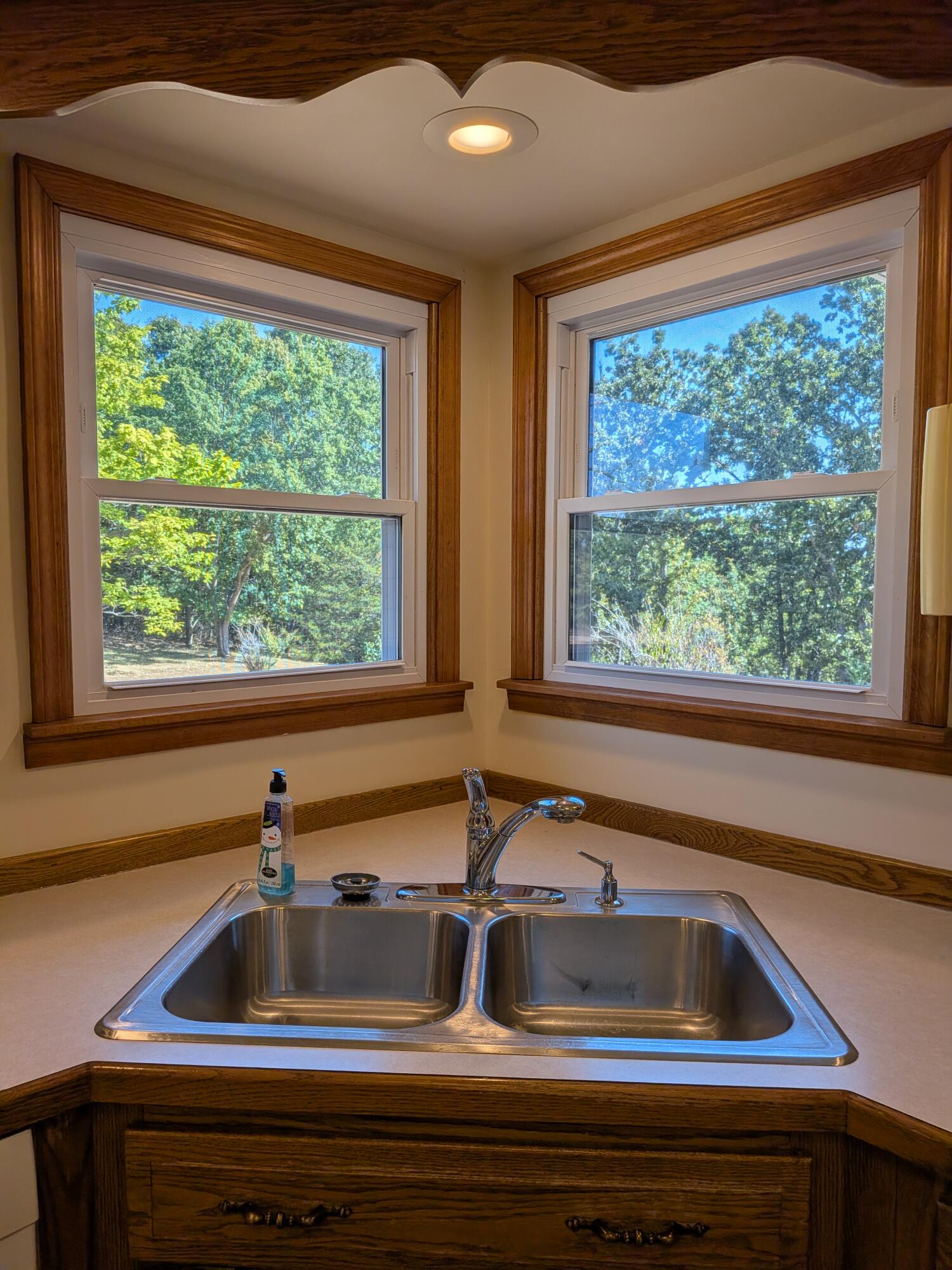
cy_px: 635
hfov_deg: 56.8
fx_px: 880
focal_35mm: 24
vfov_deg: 71.6
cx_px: 476
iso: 29
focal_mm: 4.53
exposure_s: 1/1595
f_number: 1.7
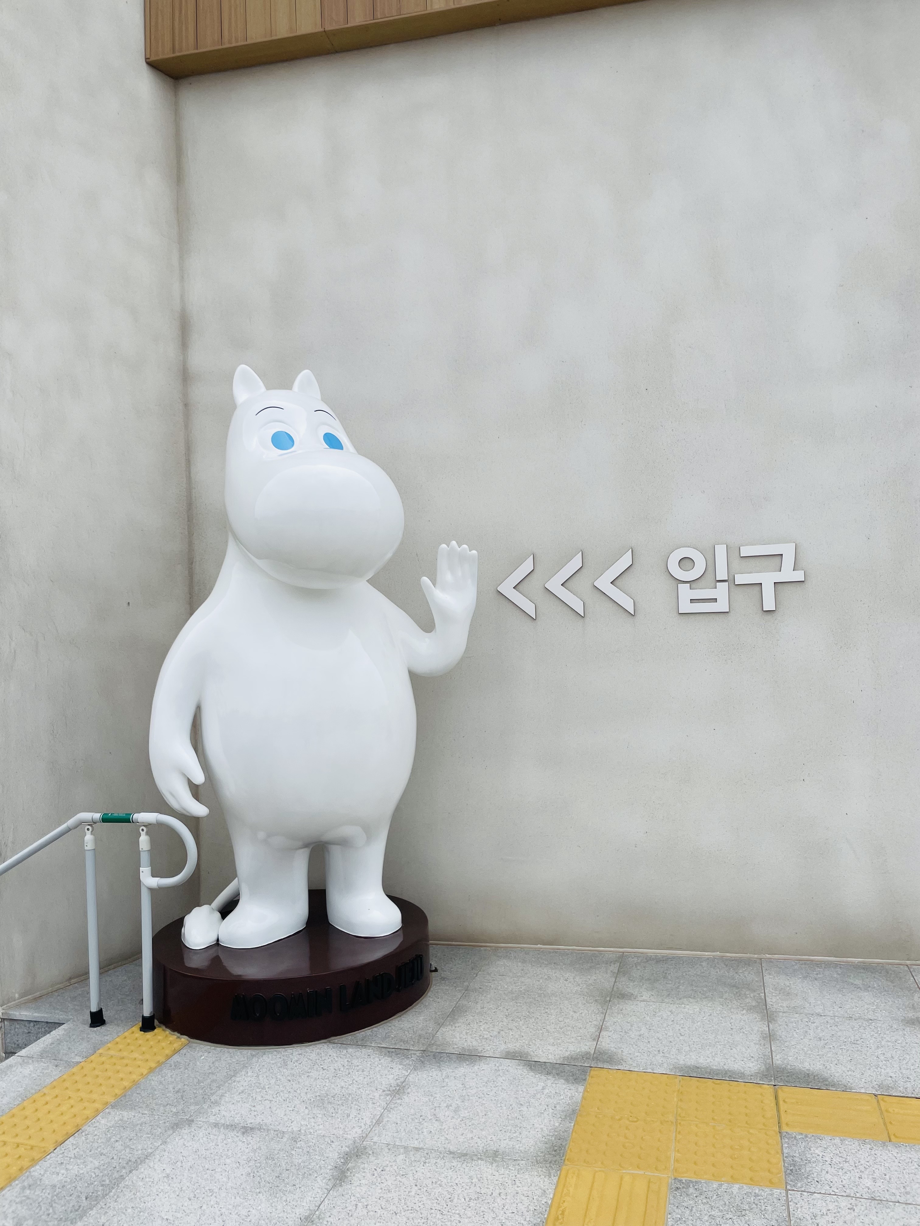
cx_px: 460
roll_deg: +2.1
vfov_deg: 67.3
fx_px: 921
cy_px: 613
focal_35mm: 26
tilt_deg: +2.7
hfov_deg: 53.1
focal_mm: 4.2
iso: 32
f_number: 1.6
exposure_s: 1/3610
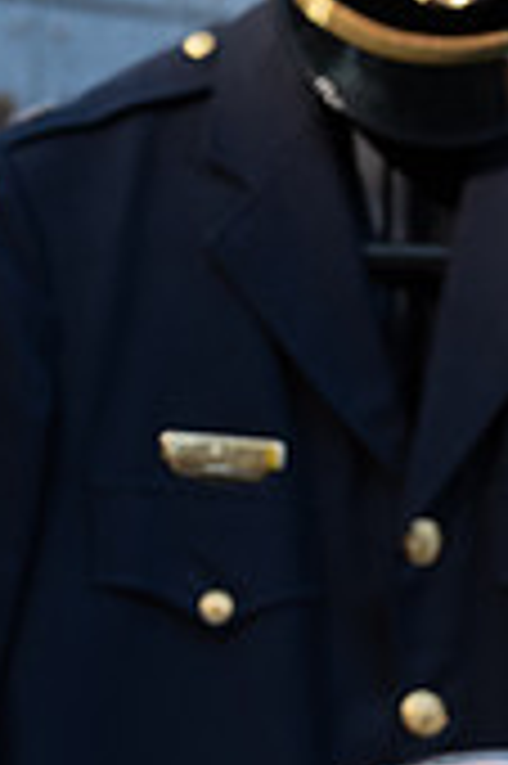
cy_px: 756
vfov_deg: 10.3
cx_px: 432
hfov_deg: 6.9
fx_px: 4220
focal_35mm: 199
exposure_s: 1/640
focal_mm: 50
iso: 800
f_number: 5
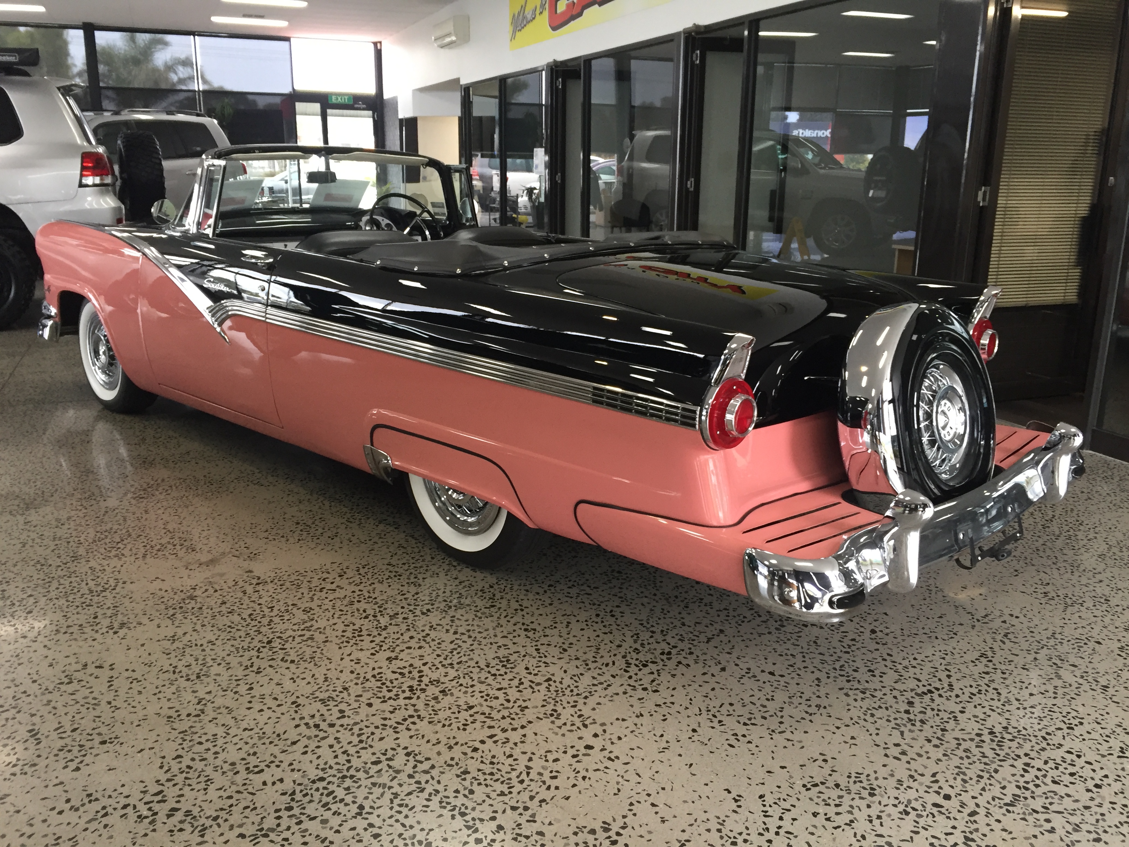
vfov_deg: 48.2
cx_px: 564
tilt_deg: -14.6
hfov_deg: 61.7
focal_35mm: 29
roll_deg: -1.5
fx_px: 946
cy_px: 424
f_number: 2.2
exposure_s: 1/33
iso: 160
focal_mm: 4.15
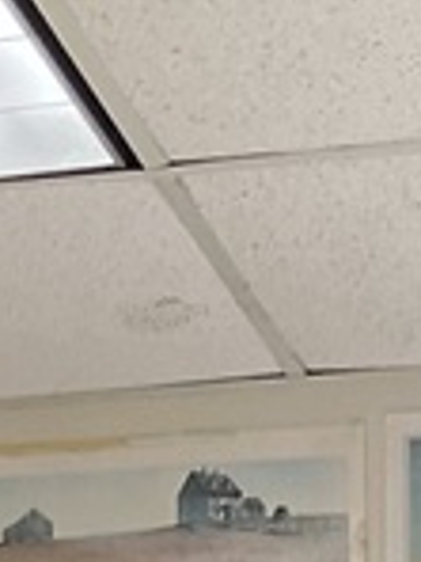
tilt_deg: -7.7
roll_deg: -1.7
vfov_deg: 8.1
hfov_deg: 7.4
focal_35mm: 201
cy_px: 1815
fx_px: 3259
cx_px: 296
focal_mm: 3
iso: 80
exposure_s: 1/60
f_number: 1.8
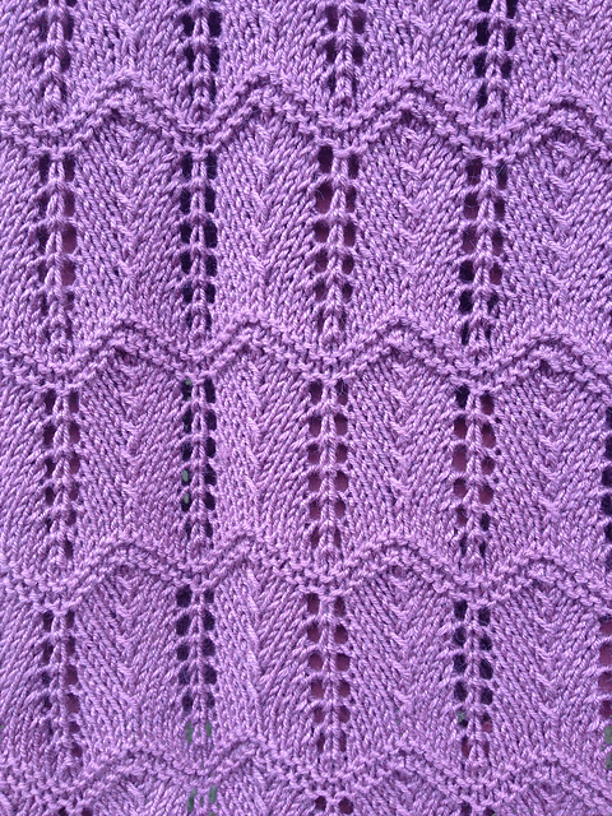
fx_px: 825
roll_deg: +0.9
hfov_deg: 40.7
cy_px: 408
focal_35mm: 35
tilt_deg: -20.6
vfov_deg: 52.6
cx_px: 306
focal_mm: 4.28
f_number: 2.4
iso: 64
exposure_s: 1/60
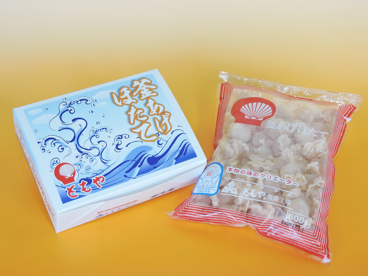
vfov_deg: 24.4
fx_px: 638
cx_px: 184
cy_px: 138
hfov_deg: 32.2
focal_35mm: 60
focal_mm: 10.7
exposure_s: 1/40
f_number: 4.2
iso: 100
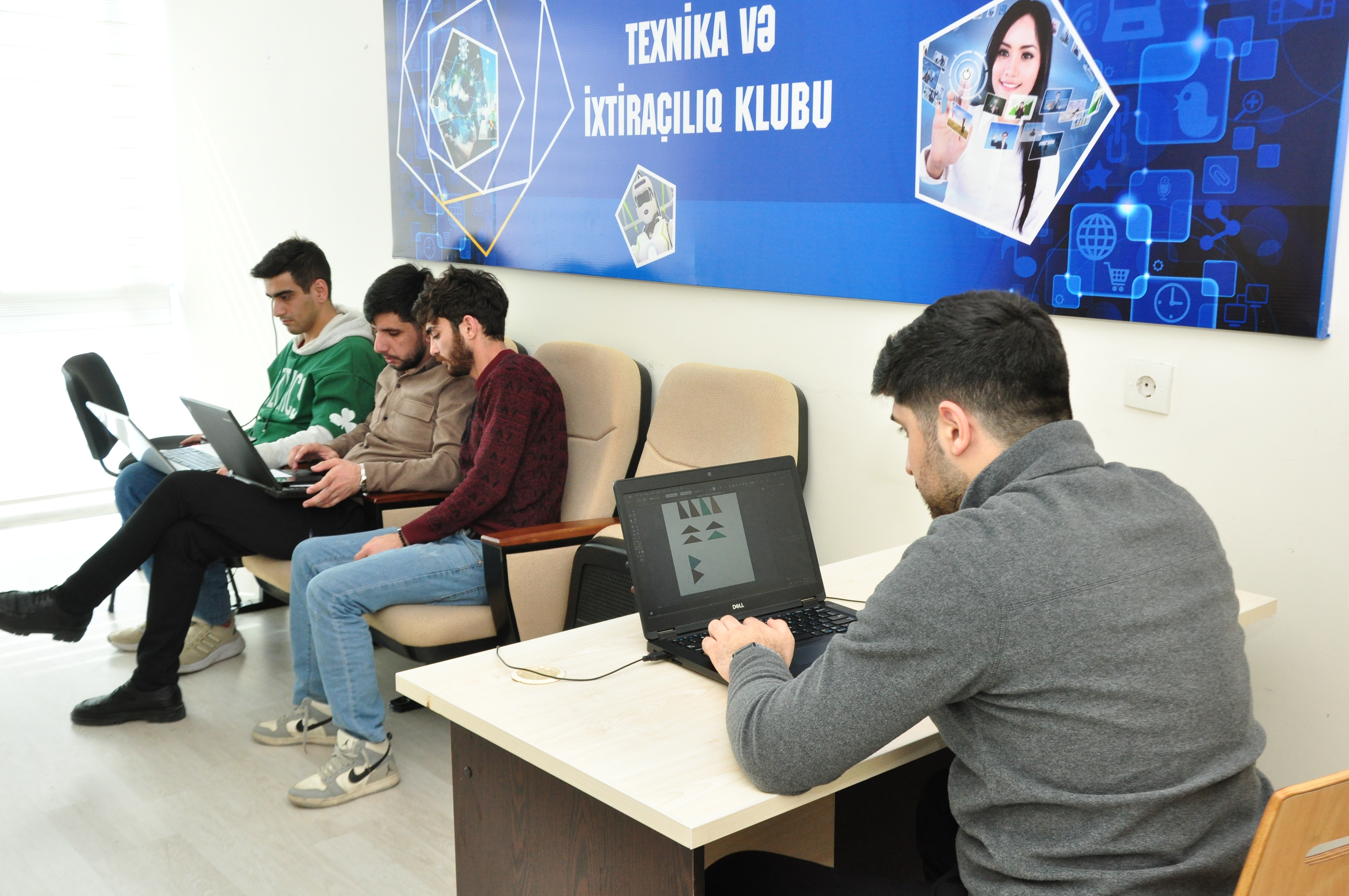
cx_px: 674
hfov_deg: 51.3
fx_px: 1403
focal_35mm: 38
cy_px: 448
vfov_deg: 35.4
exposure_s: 1/125
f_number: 6.3
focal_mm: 25
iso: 800
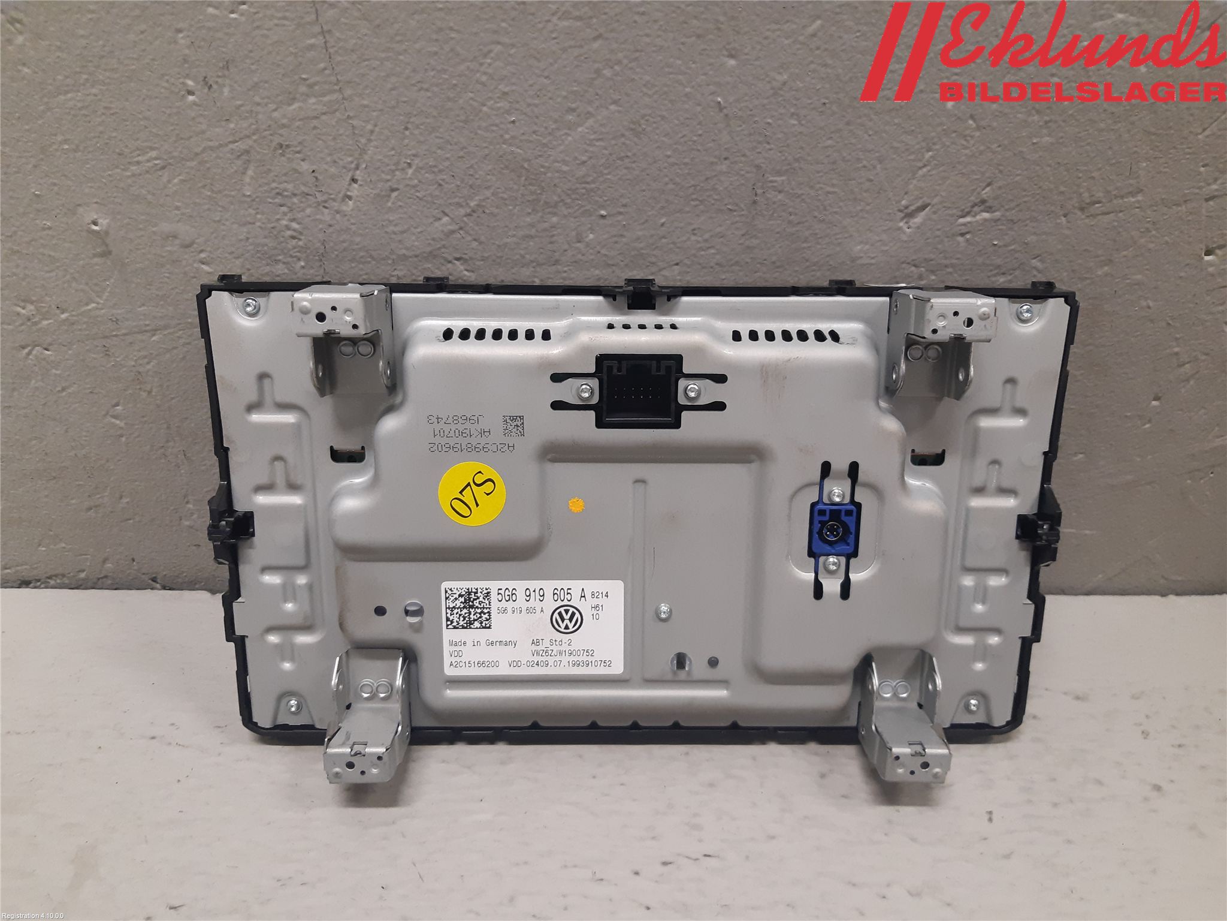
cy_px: 460
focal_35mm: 26
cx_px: 614
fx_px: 922
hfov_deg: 67.3
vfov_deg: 53.1
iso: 160
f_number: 1.7
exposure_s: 1/50
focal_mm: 3.93
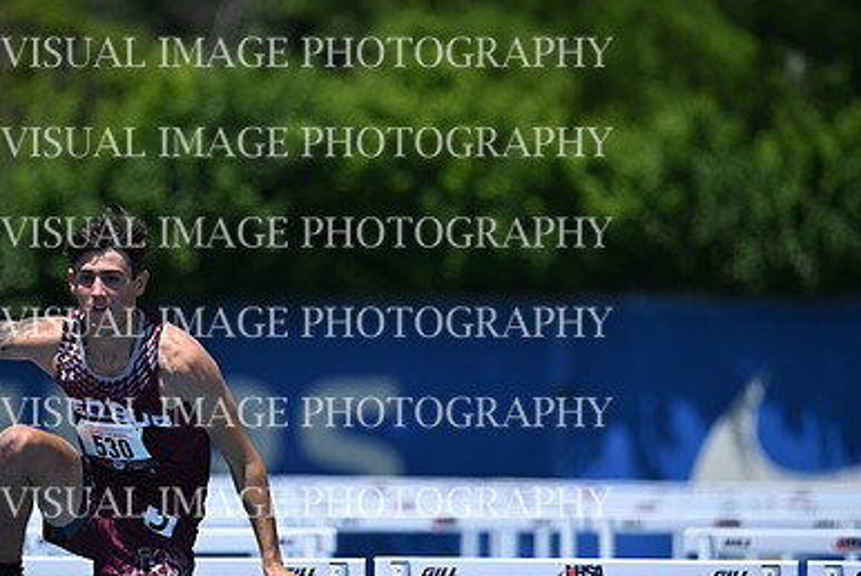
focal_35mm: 601
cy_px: 367
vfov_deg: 2.3
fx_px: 14384
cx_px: 290
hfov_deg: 3.4
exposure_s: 1/3200
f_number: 4.5
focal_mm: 400
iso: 320
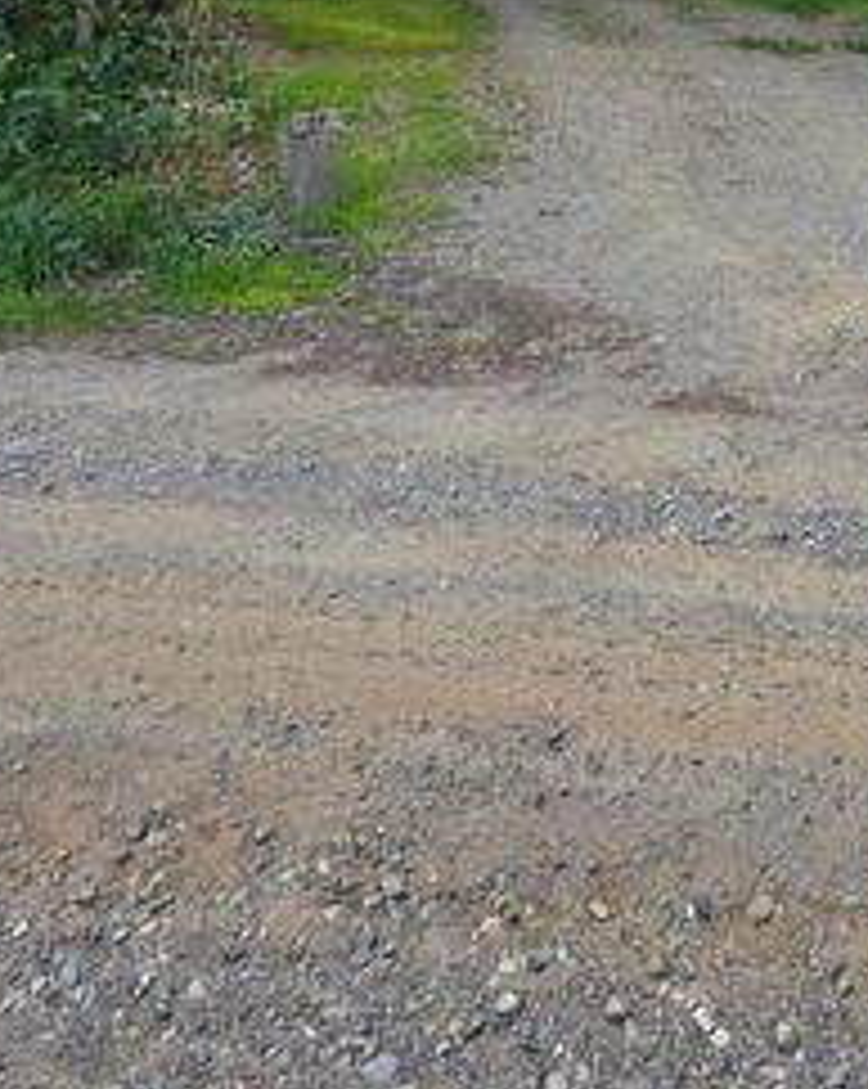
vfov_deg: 41.3
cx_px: 693
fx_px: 1126
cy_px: -106
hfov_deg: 40.4
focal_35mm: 35
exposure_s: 1/588
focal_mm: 2.2
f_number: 2.2
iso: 100
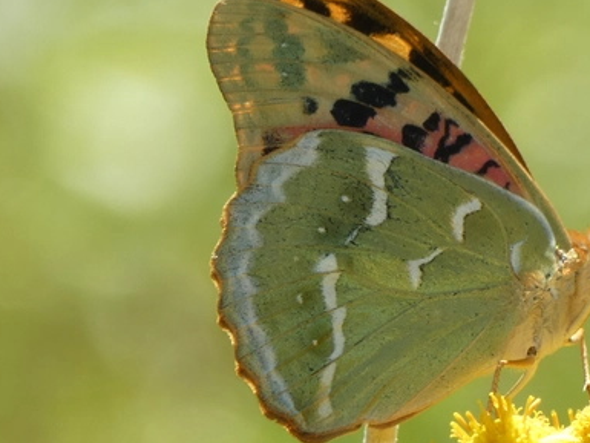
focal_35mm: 913
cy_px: 251
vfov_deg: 1.6
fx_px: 15566
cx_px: 480
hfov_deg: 2.2
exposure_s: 1/100
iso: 80
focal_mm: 98.3
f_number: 5.6
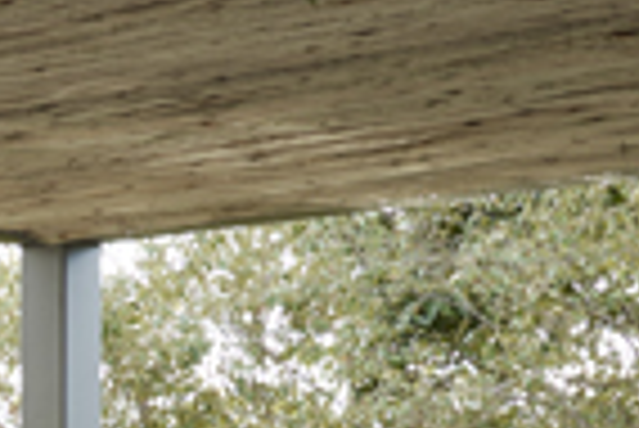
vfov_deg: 6.1
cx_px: -1076
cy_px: 858
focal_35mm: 218
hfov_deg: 8.4
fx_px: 3873
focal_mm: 31
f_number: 11
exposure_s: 1/10
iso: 100
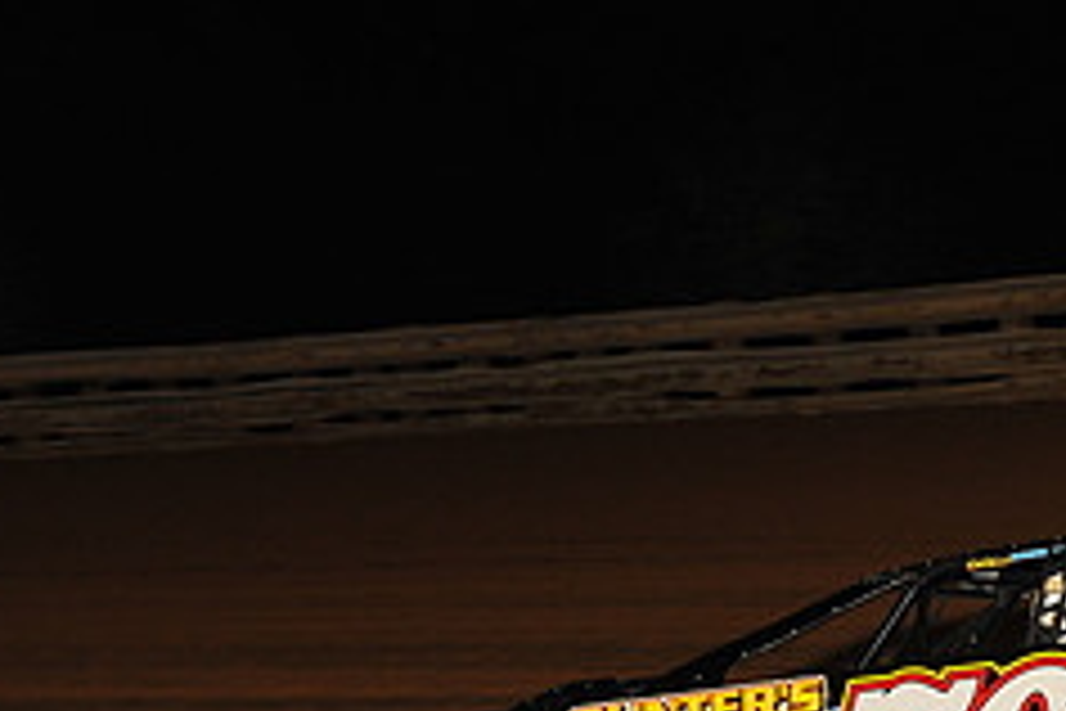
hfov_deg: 13.9
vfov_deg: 9.3
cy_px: 576
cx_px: 805
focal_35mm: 147
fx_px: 4352
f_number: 7.1
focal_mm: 60
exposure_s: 1/320
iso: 800
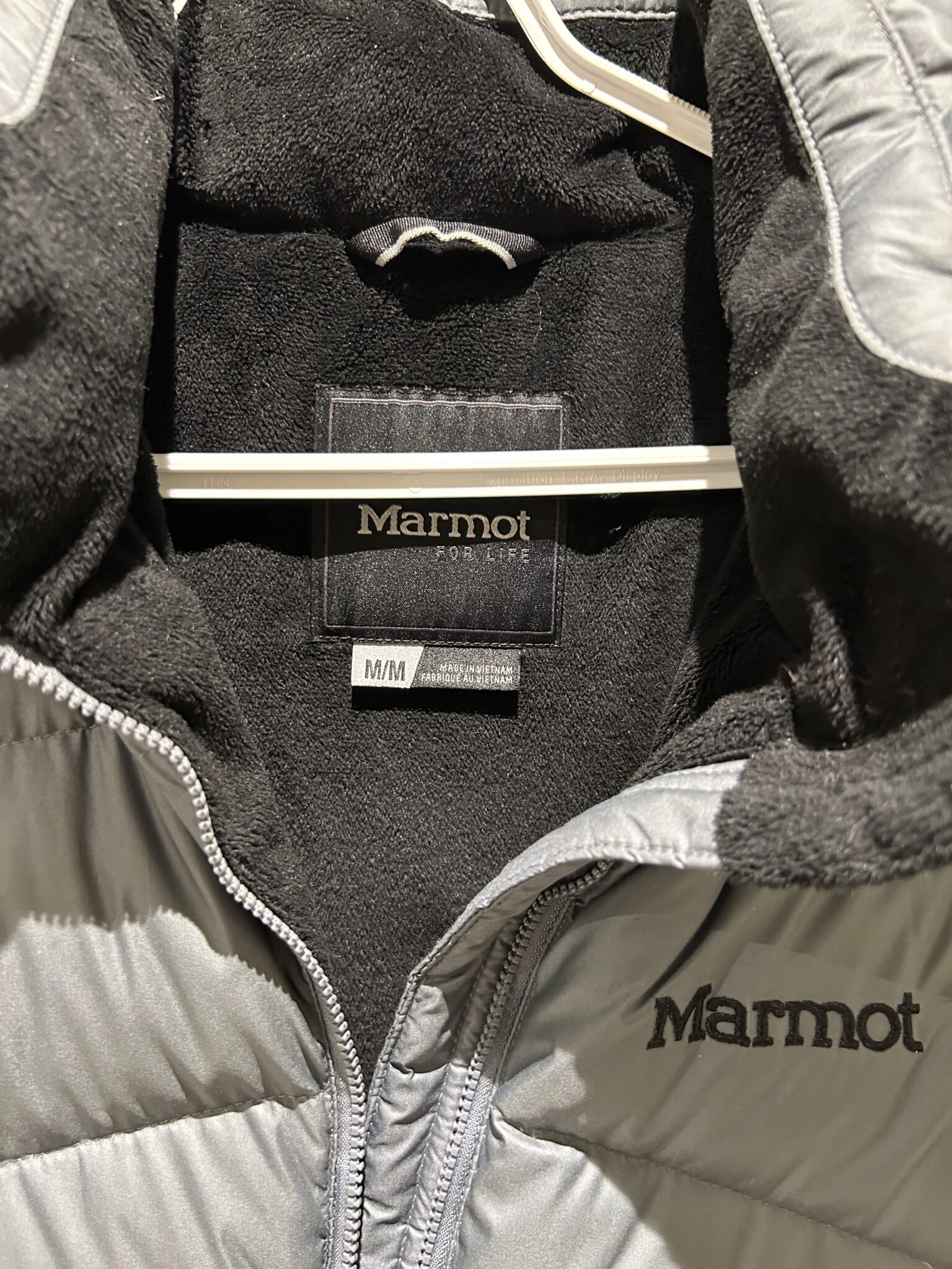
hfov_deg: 53.1
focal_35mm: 26
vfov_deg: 67.3
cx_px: 476
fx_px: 953
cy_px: 634
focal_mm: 5.7
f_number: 1.5
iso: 500
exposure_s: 1/40
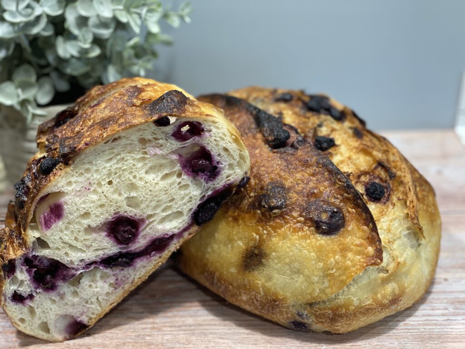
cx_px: 232
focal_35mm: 52
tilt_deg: -31.2
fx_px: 699
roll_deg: +1.8
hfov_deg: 36.8
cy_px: 174
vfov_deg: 28.0
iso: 125
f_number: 2
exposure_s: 1/40
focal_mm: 6
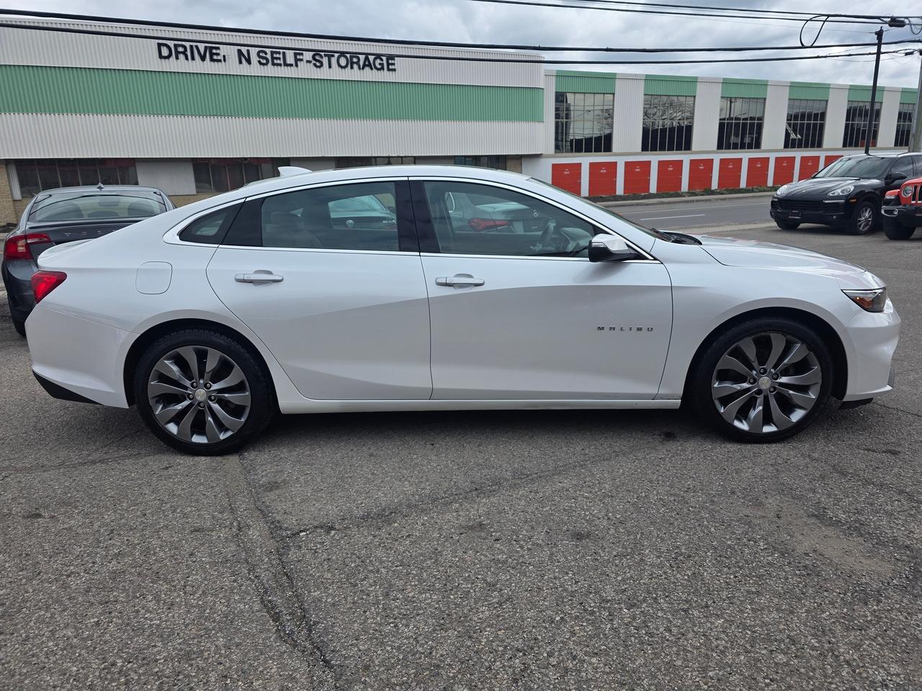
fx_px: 613
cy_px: 346
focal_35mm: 23
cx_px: 461
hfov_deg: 73.9
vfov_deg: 58.9
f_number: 1.7
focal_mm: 6.3
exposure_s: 1/4889
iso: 80
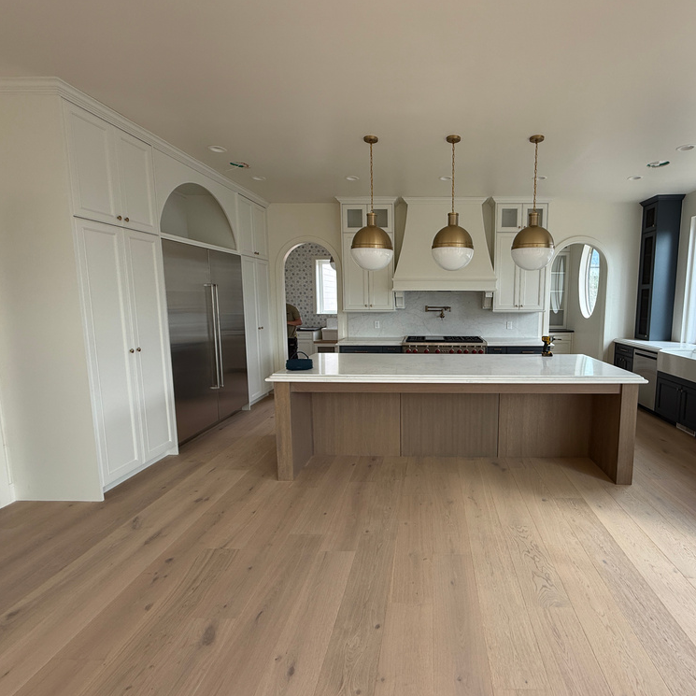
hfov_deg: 82.6
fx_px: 387
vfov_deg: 84.0
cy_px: 347
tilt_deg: -6.5
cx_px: 428
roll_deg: +0.6
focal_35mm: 17
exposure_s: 1/99
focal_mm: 2.22
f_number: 2.2
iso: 64
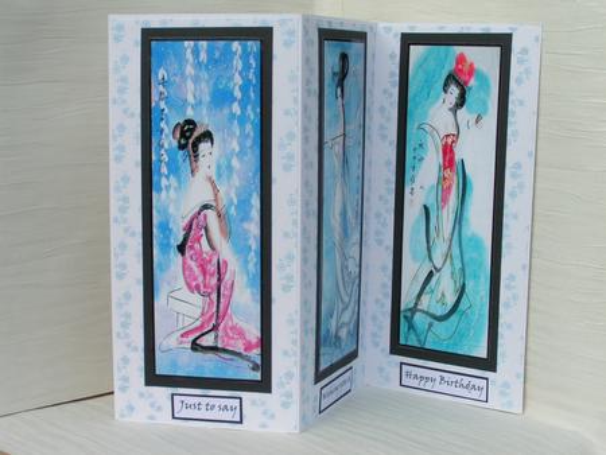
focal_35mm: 63
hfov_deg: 30.7
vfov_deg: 23.3
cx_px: 303
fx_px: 1103
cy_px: 228
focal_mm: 9.7
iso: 50
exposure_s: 1/400
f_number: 5
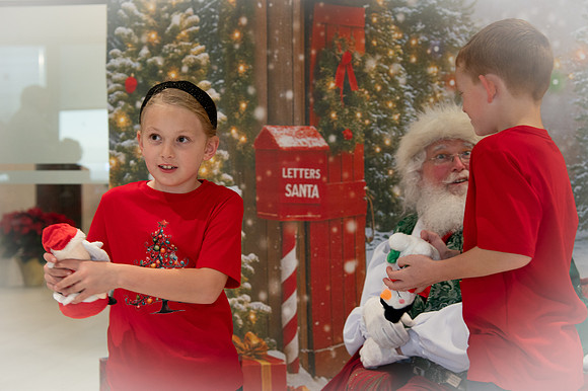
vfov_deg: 20.8
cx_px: 259
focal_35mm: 65
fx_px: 1065
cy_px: 170
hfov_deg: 30.8
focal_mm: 55
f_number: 4.5
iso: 1250
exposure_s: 1/200
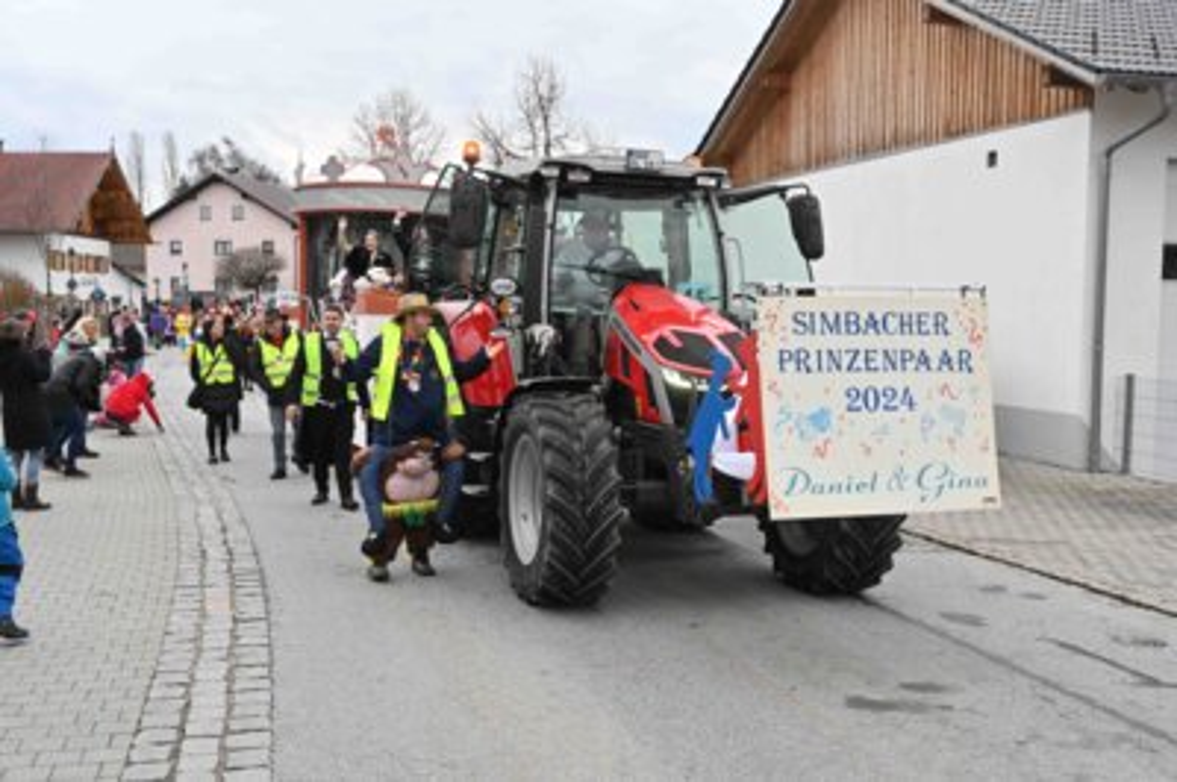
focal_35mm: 38
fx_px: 1241
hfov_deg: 50.7
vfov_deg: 35.0
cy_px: 391
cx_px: 588
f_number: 11
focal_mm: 38
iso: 2500
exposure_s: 1/500
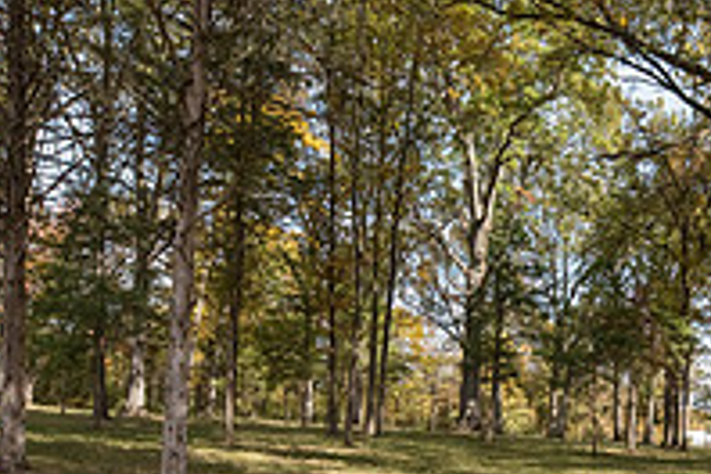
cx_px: 614
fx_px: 810
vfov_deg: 31.6
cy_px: 393
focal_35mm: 41
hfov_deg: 44.0
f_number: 6.3
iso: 800
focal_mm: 14
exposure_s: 1/640
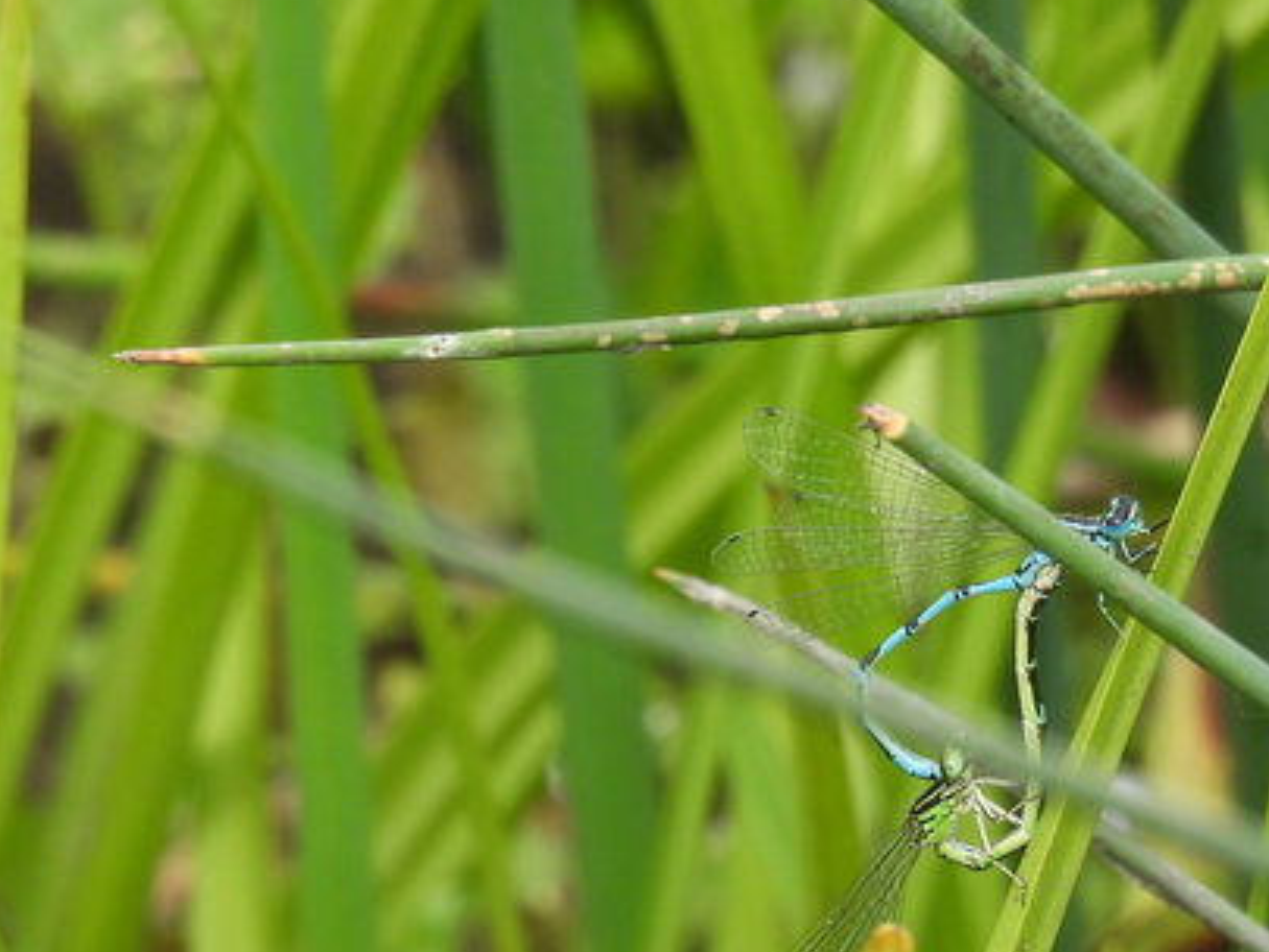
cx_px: 324
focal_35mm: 1789
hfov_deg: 1.1
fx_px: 65603
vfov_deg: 0.8
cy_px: 426
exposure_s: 1/200
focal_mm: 152
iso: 100
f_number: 5.6
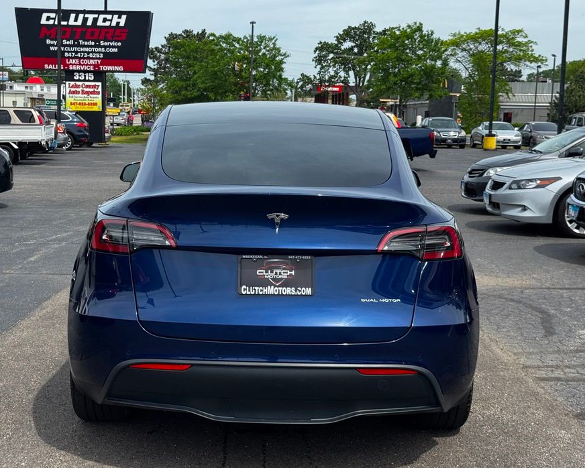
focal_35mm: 55
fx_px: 952
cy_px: 220
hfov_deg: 34.1
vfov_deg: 27.6
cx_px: 250
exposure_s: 1/3096
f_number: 1.78
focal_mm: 6.76
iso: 64
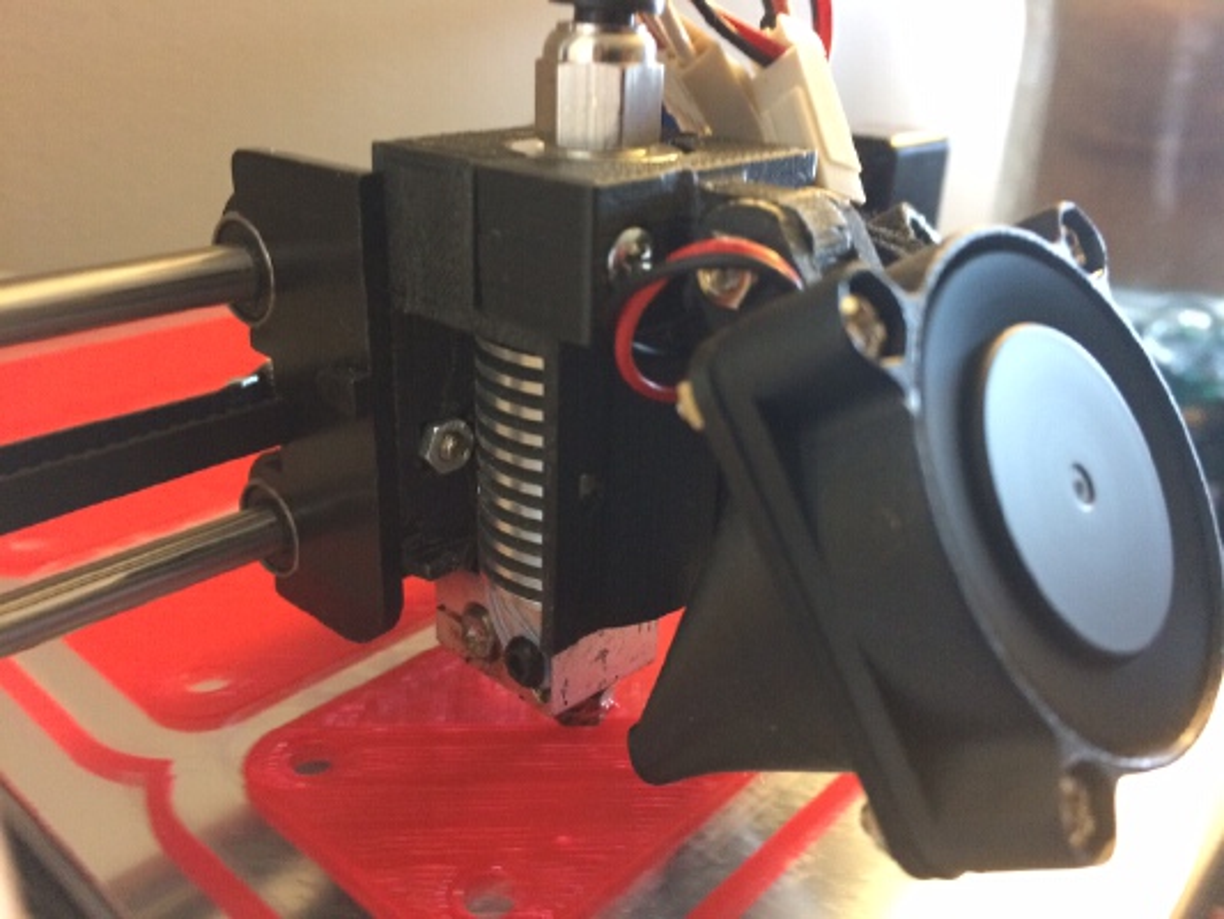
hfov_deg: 61.6
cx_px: 612
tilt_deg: -23.2
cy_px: 460
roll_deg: -2.2
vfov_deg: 48.2
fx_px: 1026
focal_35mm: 29
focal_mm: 4.15
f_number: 2.2
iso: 250
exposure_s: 1/17
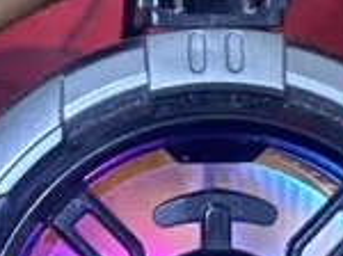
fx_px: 1098
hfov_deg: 17.7
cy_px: -75
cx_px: 229
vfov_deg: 12.9
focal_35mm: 111
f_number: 1.8
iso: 500
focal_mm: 4.25
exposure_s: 1/25
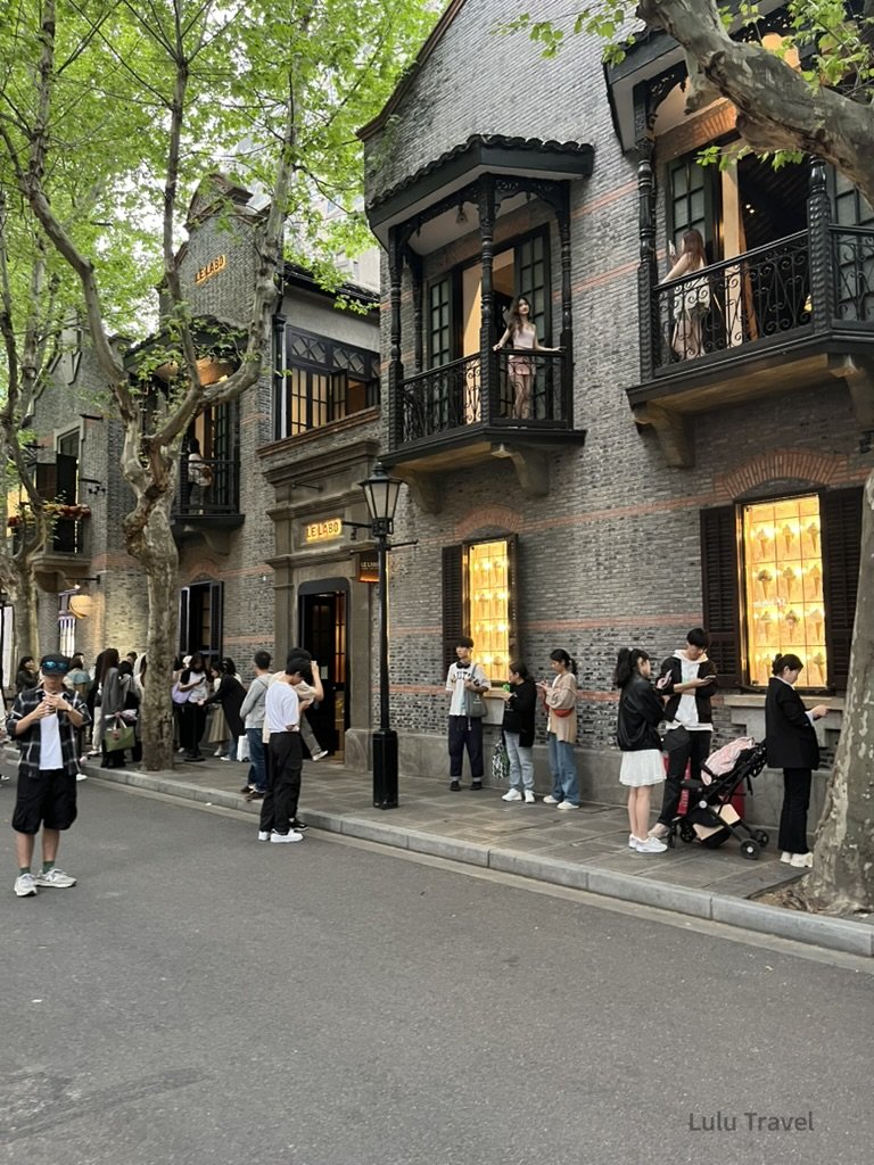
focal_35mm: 26
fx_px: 875
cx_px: 437
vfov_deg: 67.3
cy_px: 582
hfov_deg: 53.1
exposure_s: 1/60
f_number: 1.6
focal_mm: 5.1
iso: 250
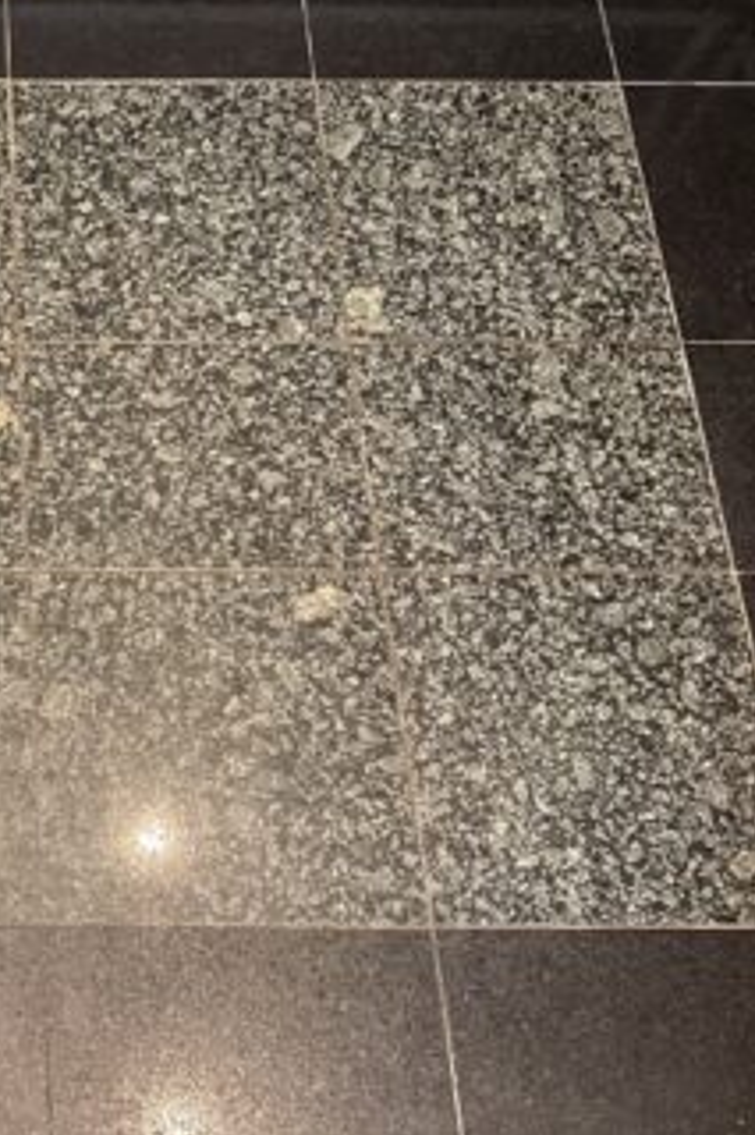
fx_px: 1606
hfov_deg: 24.4
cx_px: -110
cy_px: 552
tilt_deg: -65.7
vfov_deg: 38.9
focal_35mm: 51
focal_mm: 6.76
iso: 640
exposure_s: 1/60
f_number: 1.78
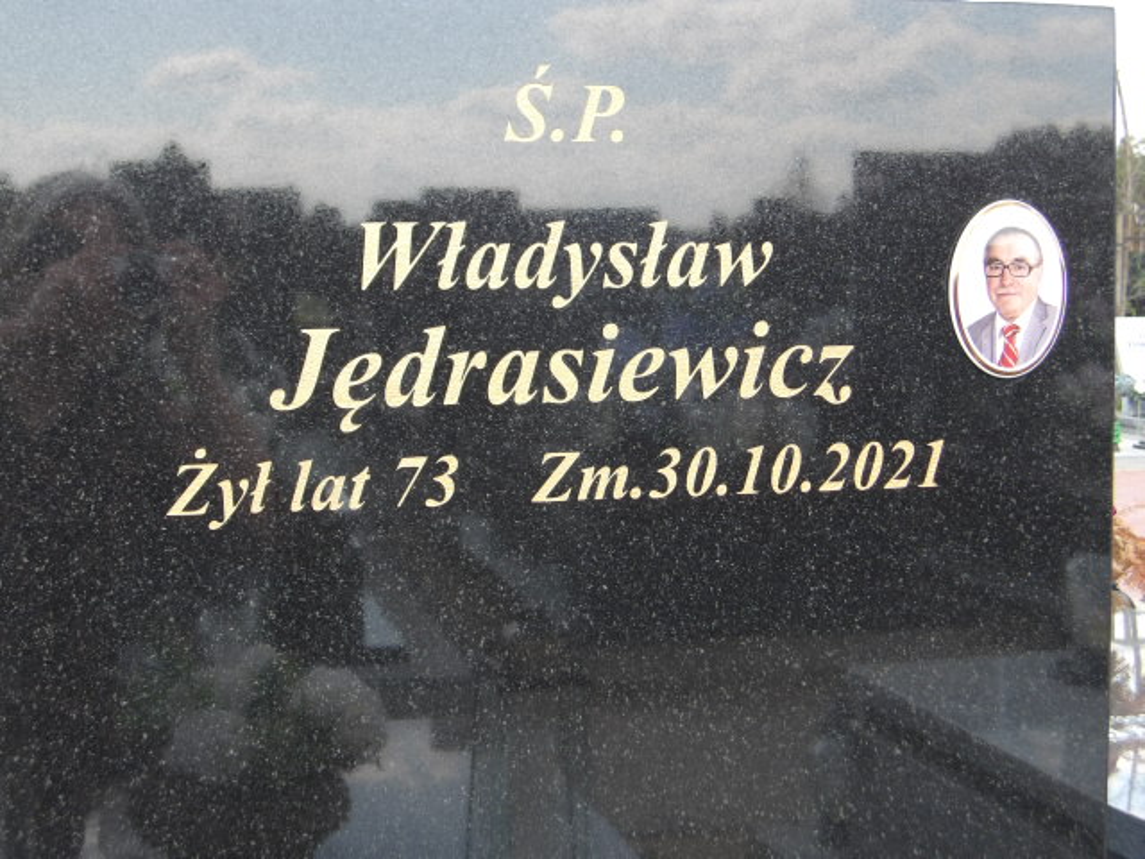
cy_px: 430
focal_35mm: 53
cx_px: 572
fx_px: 1753
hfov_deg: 36.2
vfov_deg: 27.5
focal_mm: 9.4
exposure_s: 1/106
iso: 100
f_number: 4.2
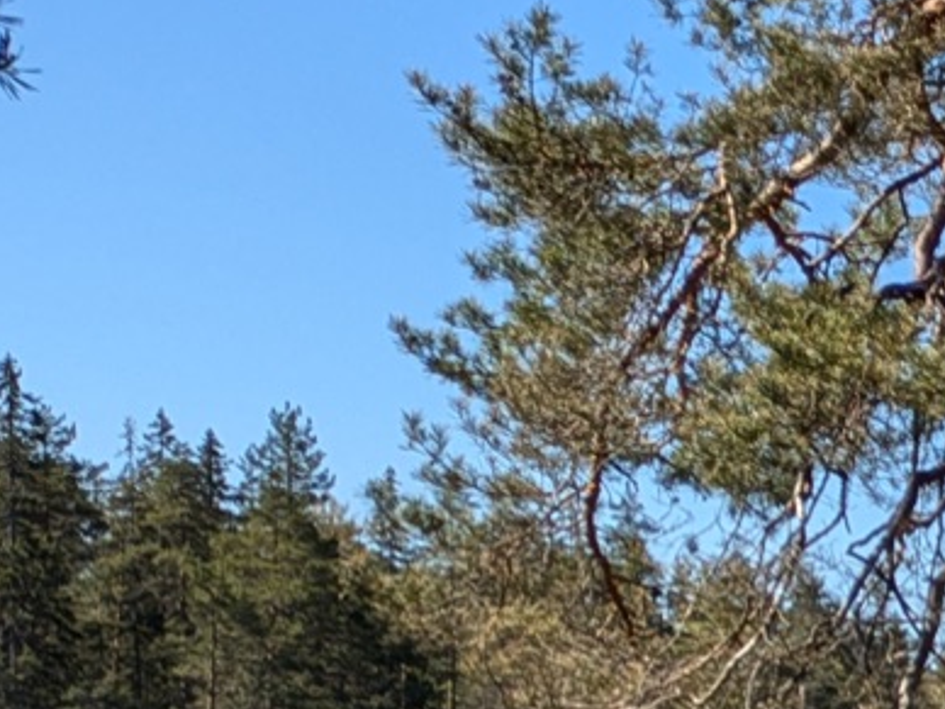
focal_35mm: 116
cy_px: 956
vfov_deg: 12.3
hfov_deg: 14.2
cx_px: 1905
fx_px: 3167
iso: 46
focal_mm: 5.43
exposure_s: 1/1513
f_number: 1.89
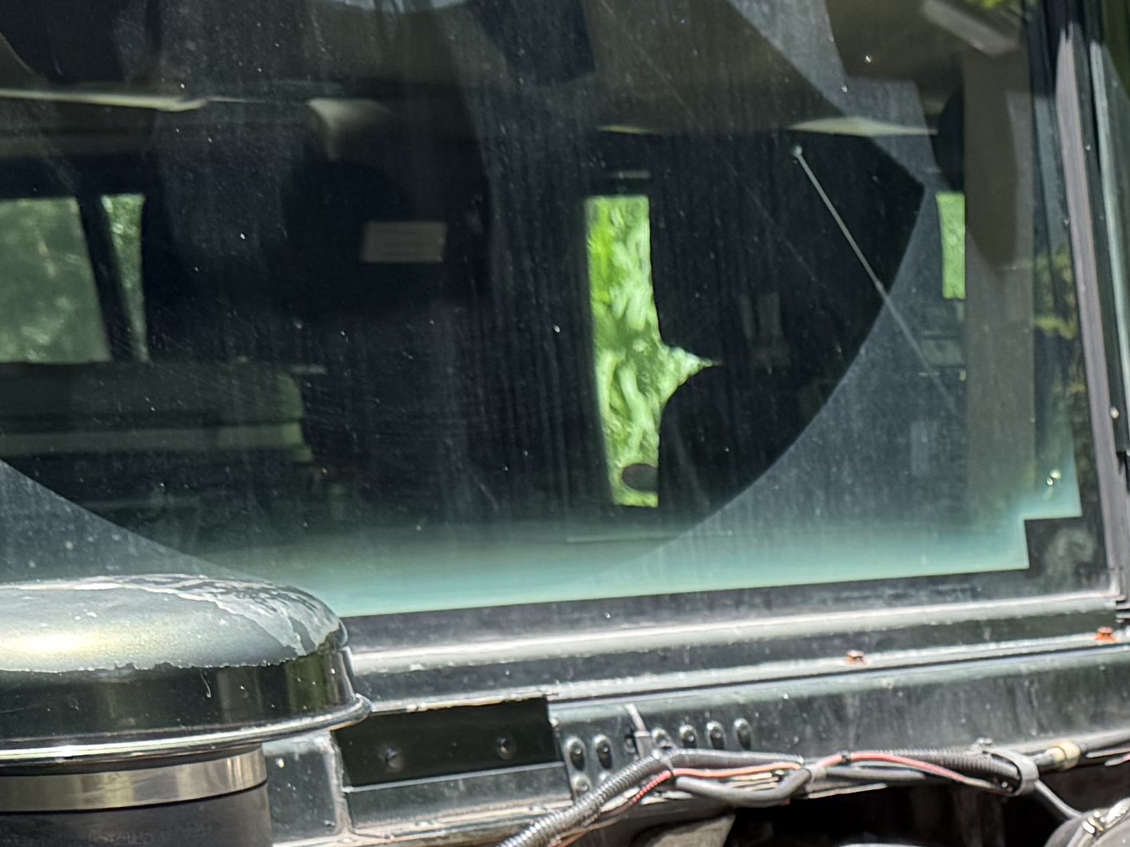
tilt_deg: -11.2
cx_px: 1516
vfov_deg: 14.1
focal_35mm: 97
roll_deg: +3.8
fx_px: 3167
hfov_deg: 18.6
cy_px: 1343
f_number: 1.78
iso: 80
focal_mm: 6.76
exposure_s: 1/450
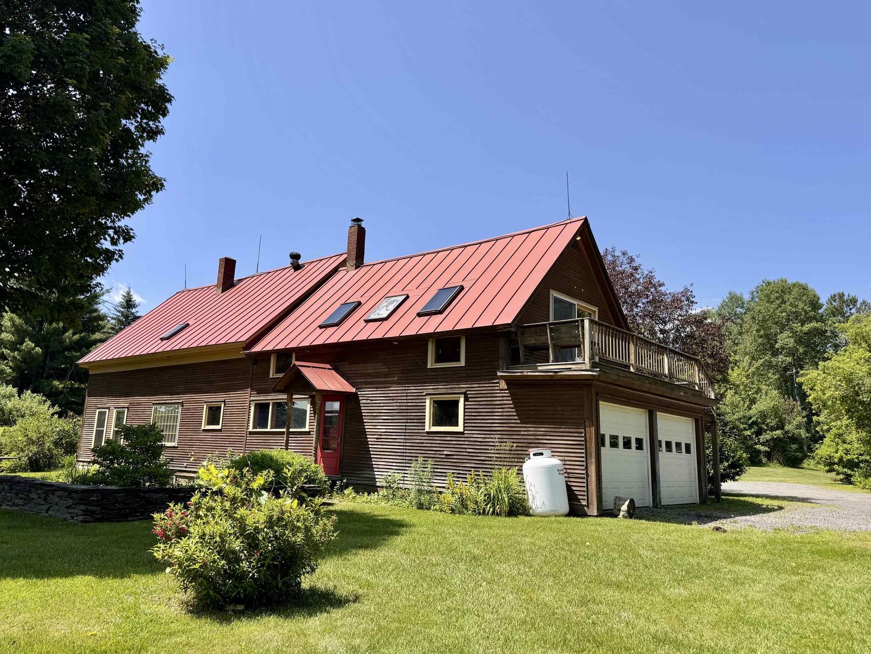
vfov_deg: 53.0
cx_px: 411
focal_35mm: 26
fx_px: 654
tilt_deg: +12.4
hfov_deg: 67.2
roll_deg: -2.3
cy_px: 306
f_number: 1.78
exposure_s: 1/3802
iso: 80
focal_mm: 6.76
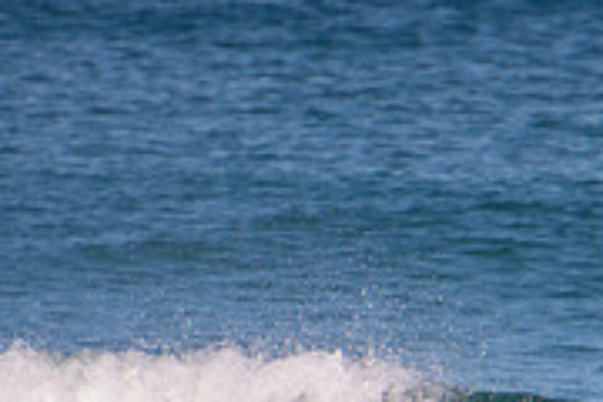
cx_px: 529
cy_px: 631
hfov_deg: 1.1
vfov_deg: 0.7
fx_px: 32442
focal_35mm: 1937
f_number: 5.6
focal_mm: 400
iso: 200
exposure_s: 1/1250
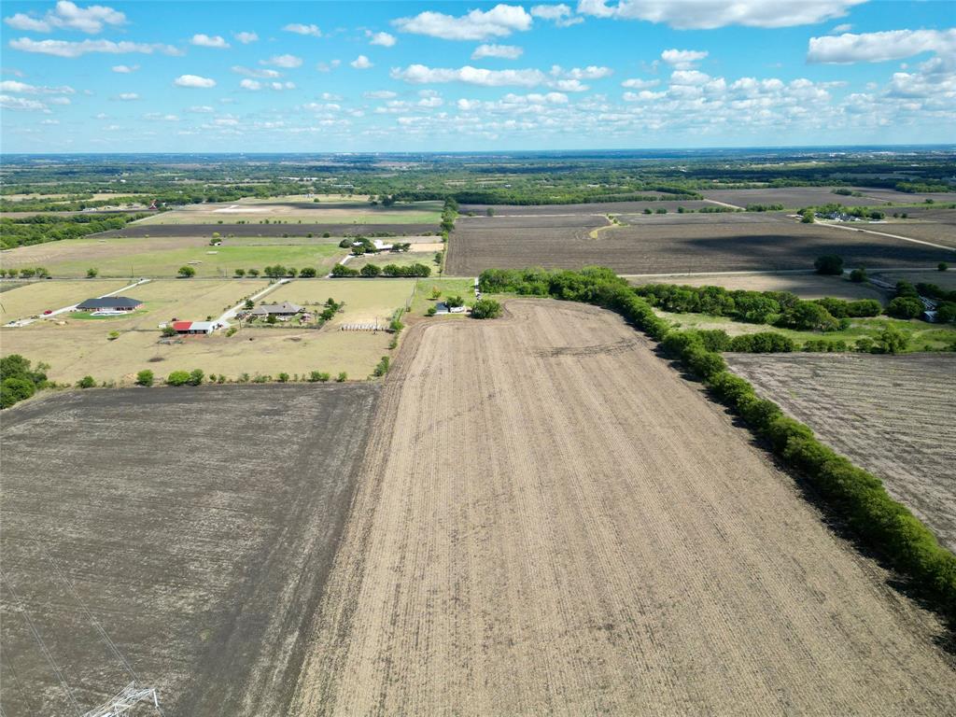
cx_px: 478
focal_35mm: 24
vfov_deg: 56.8
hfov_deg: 71.6
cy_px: 358
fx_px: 663
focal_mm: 6.72
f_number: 1.7
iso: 120
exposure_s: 1/2500
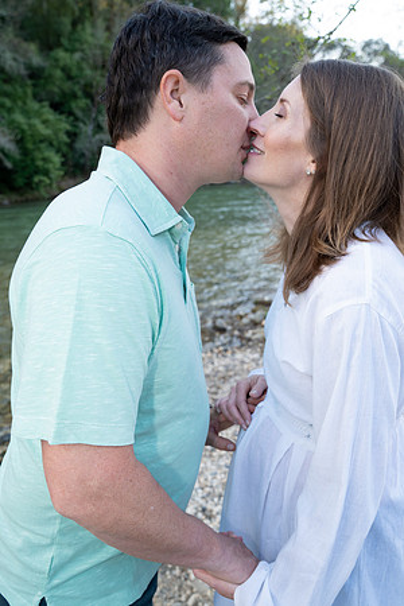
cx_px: 202
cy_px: 303
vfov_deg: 67.4
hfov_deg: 47.9
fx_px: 454
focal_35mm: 27
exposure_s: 1/125
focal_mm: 27
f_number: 5
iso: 500
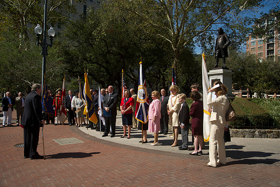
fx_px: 233
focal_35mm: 30
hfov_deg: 62.0
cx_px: 140
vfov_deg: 43.6
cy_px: 94
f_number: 8
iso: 200
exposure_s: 1/320
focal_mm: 30
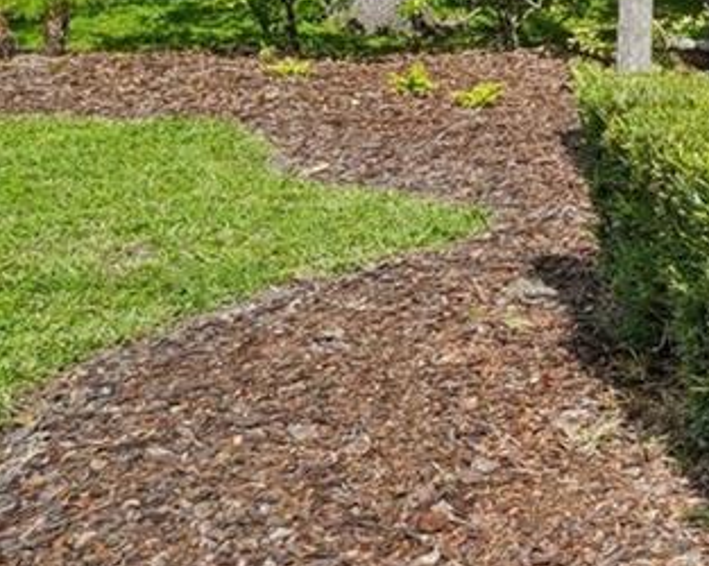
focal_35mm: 72
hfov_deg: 18.5
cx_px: 1375
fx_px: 1510
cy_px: -61
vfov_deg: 20.2
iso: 100
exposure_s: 1/200
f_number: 8
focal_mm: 10
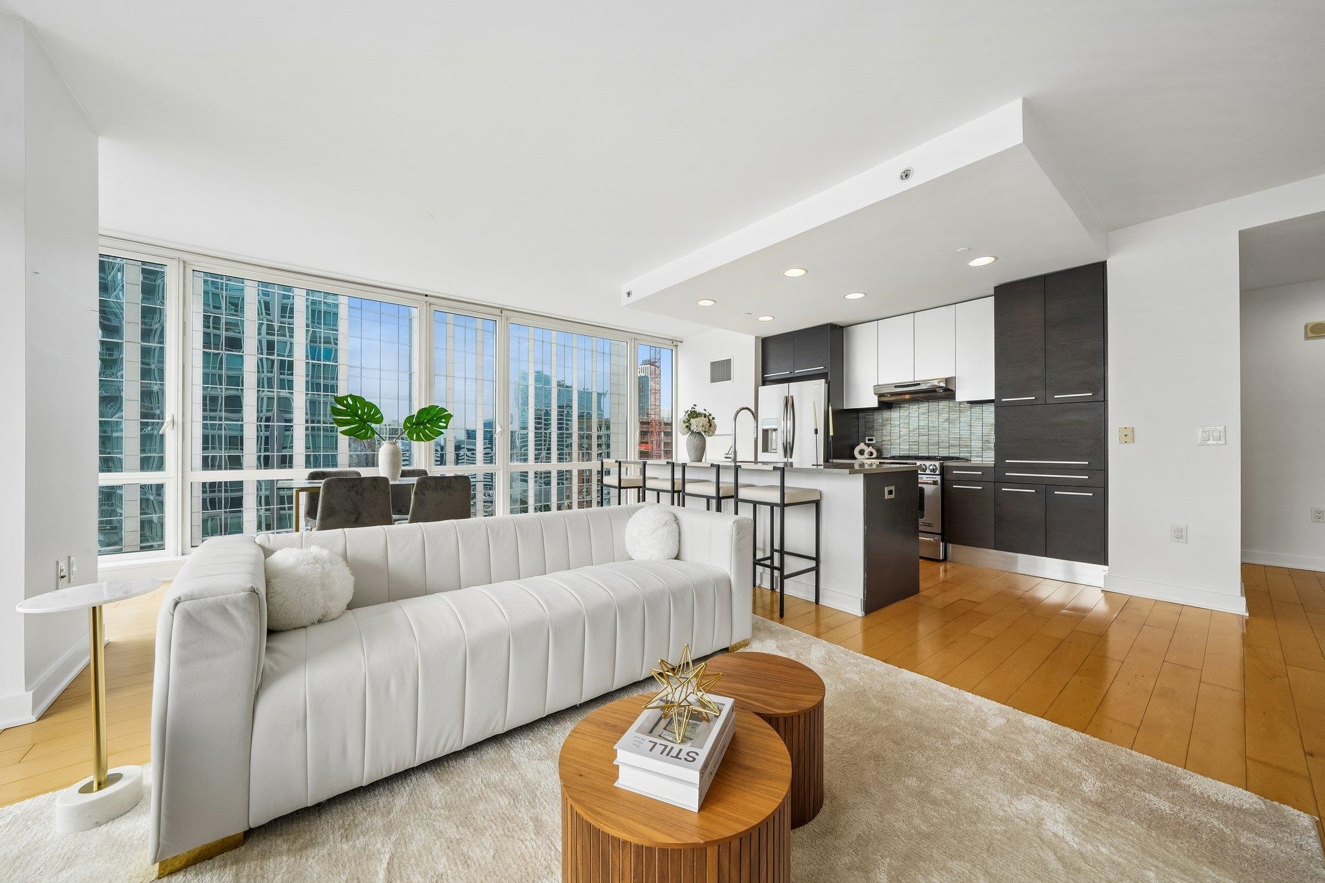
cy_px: 442
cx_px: 662
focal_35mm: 12
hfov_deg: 112.6
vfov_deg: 90.0
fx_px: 442
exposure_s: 1/20
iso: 100
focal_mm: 12
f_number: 11
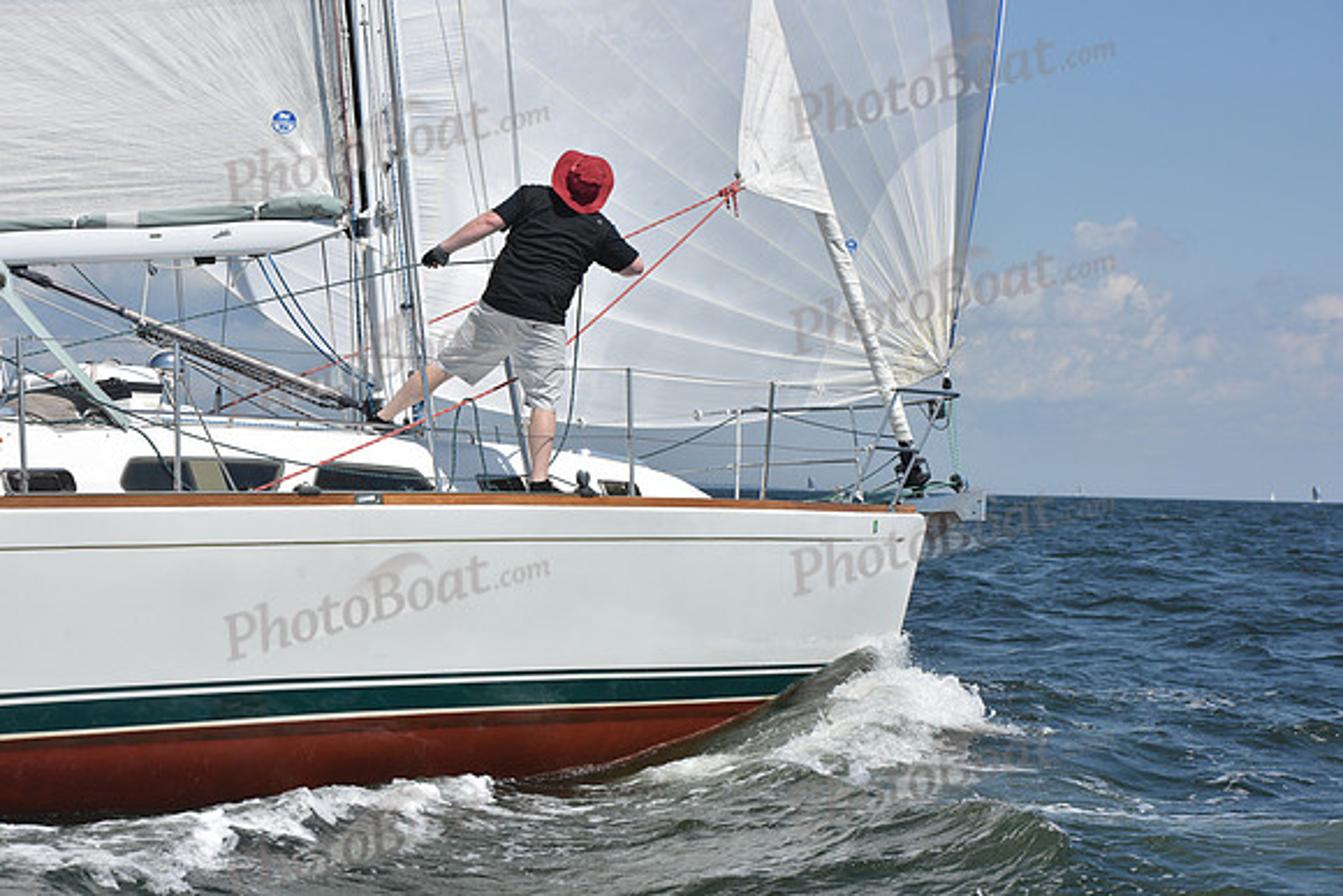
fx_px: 3545
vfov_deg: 14.4
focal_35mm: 95
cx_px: 672
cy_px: 448
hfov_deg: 21.5
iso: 320
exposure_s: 1/1250
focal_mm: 95
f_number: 10
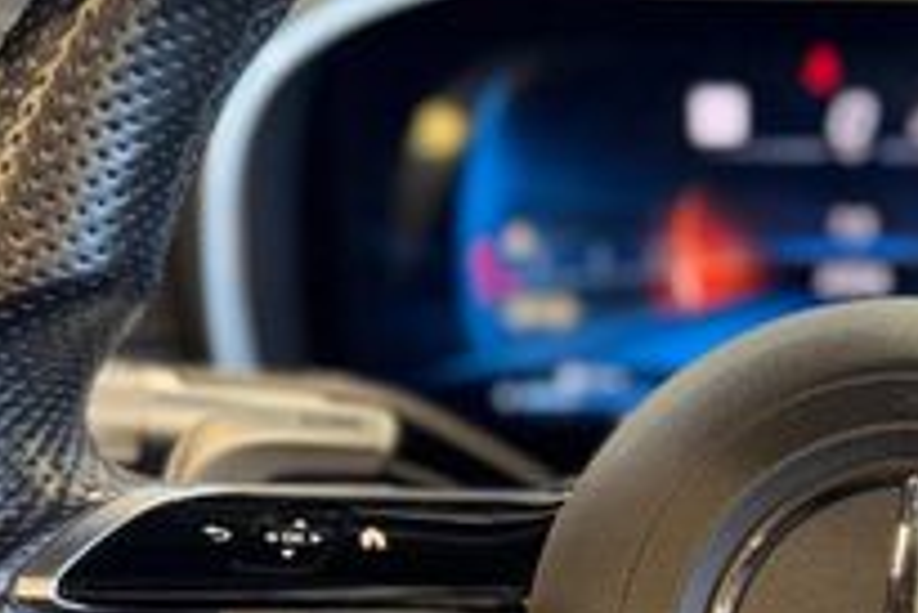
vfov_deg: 17.2
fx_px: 1990
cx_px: 922
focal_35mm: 78
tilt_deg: -17.7
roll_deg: -0.5
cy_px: 568
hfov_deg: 24.7
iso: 320
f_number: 1.78
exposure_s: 1/60
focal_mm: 6.76
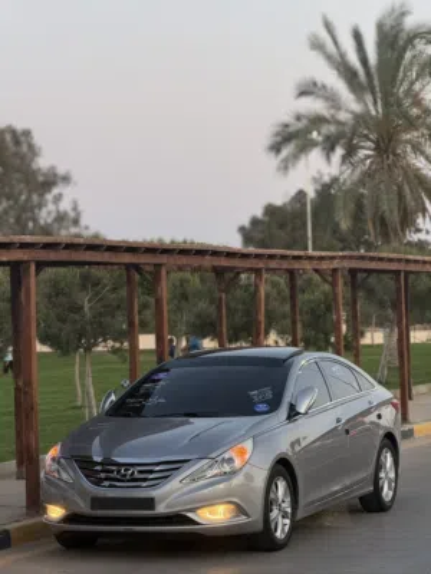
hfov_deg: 12.3
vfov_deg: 16.4
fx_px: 1992
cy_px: 287
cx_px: 216
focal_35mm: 120
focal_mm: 15.66
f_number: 2.8
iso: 200
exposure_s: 1/99
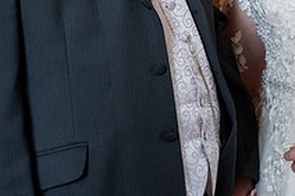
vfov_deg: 7.2
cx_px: 263
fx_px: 1548
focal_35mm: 189
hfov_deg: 10.8
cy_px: -59
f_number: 2.8
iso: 1600
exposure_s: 1/250
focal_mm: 69
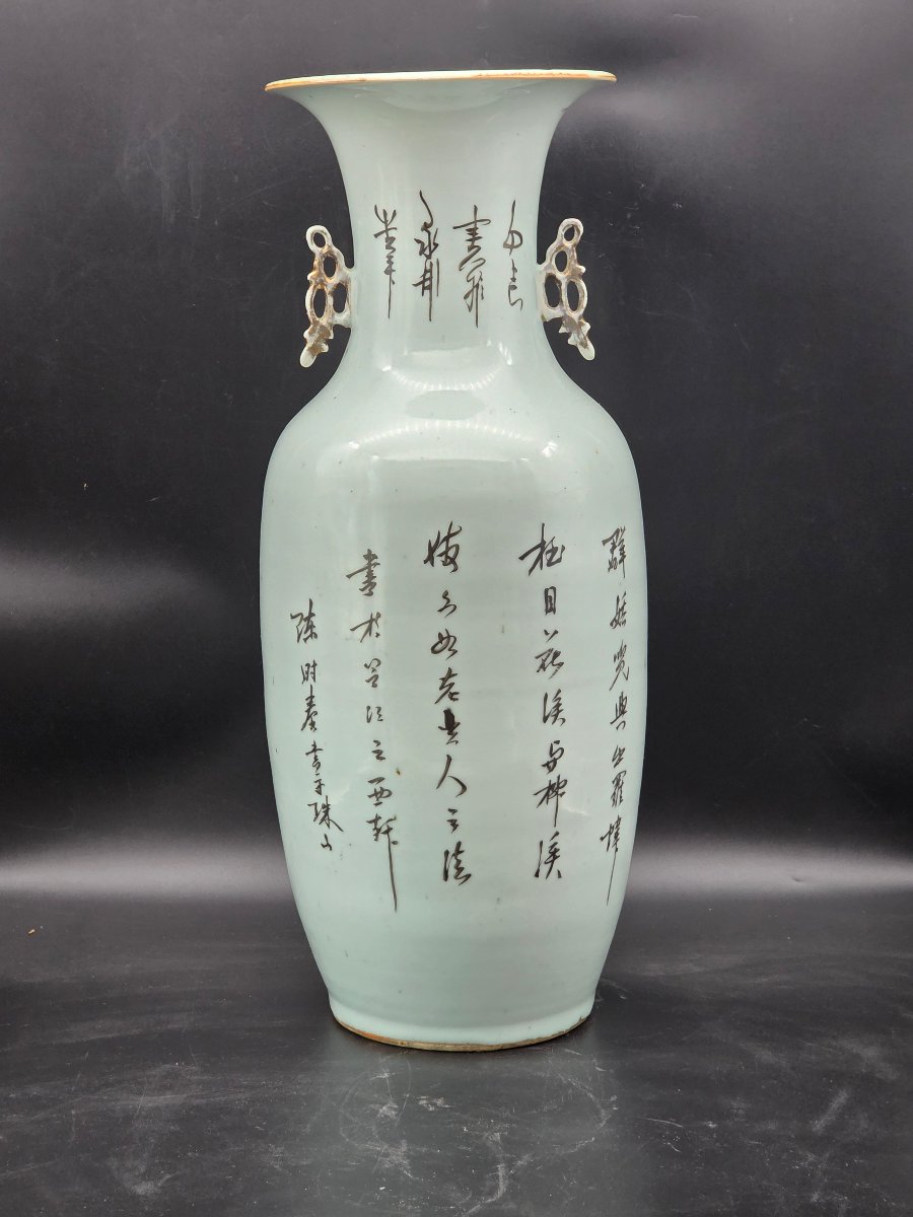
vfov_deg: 28.2
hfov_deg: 21.3
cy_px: 608
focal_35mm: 69
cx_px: 456
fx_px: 2427
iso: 125
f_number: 2.4
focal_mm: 7.9
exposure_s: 1/55.5
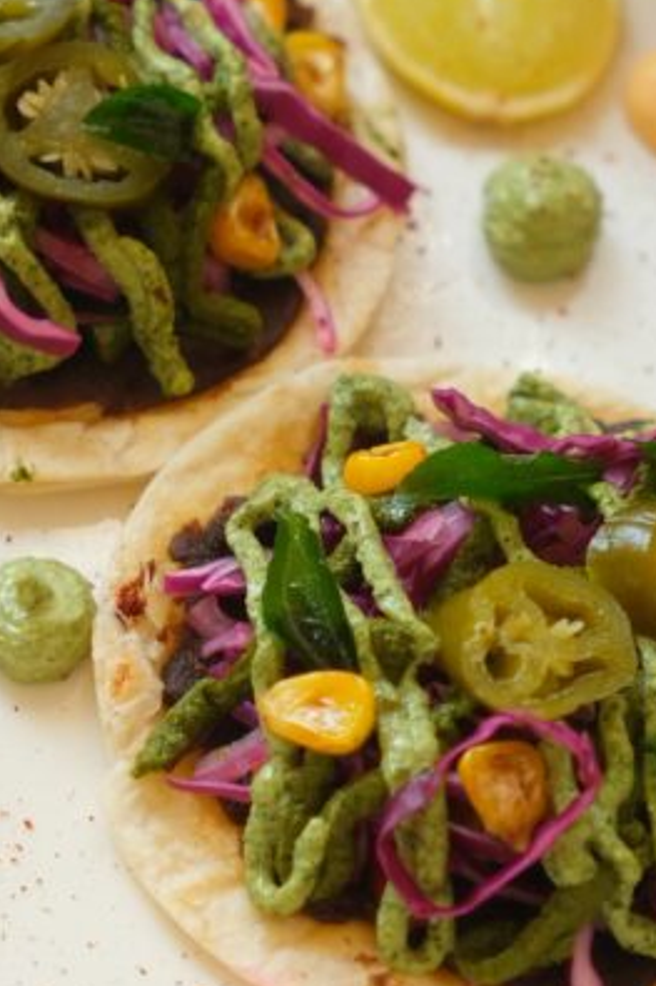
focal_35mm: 153
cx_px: 208
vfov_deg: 13.4
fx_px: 4185
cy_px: 562
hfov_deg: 9.0
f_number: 2.8
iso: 320
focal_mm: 39.5
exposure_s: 1/160
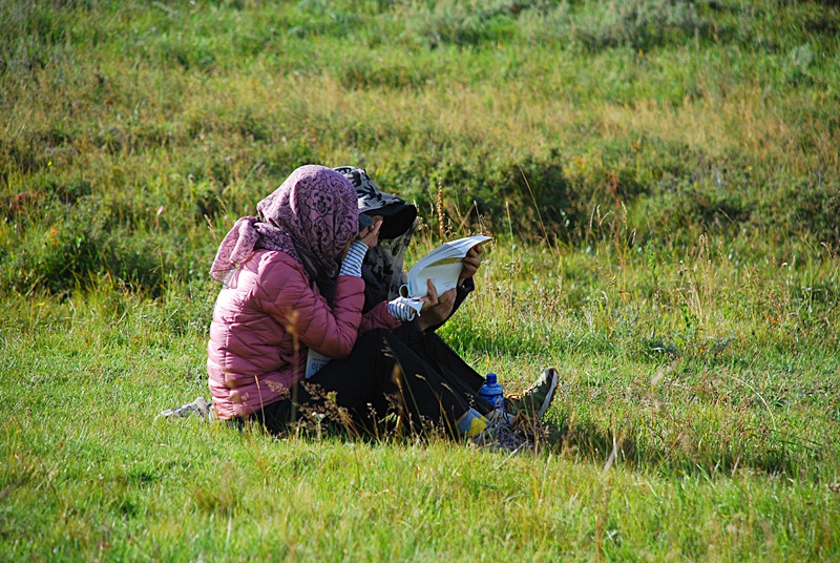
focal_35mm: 202
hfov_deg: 10.1
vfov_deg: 6.8
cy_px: 282
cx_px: 420
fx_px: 4732
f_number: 5.6
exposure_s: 1/1000
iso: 400
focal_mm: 135
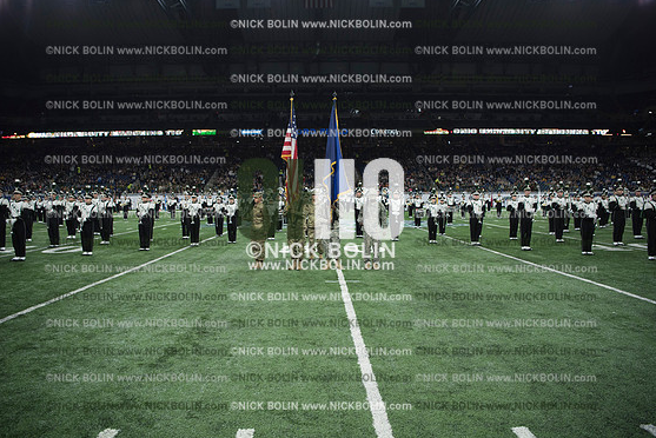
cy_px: 215
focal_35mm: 25
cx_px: 320
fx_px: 456
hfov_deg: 71.5
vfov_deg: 51.3
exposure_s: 1/1250
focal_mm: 24
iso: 1250
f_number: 2.8
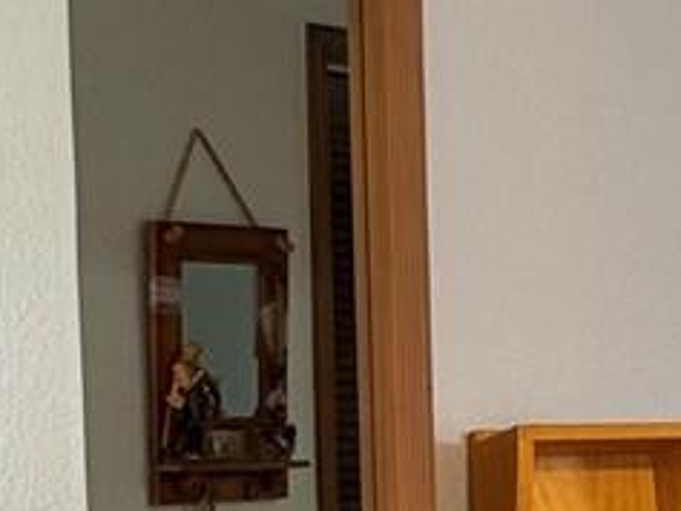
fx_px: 3189
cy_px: 459
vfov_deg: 9.1
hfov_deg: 9.7
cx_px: 1983
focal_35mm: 162
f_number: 1.78
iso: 200
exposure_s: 1/120
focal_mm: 6.76
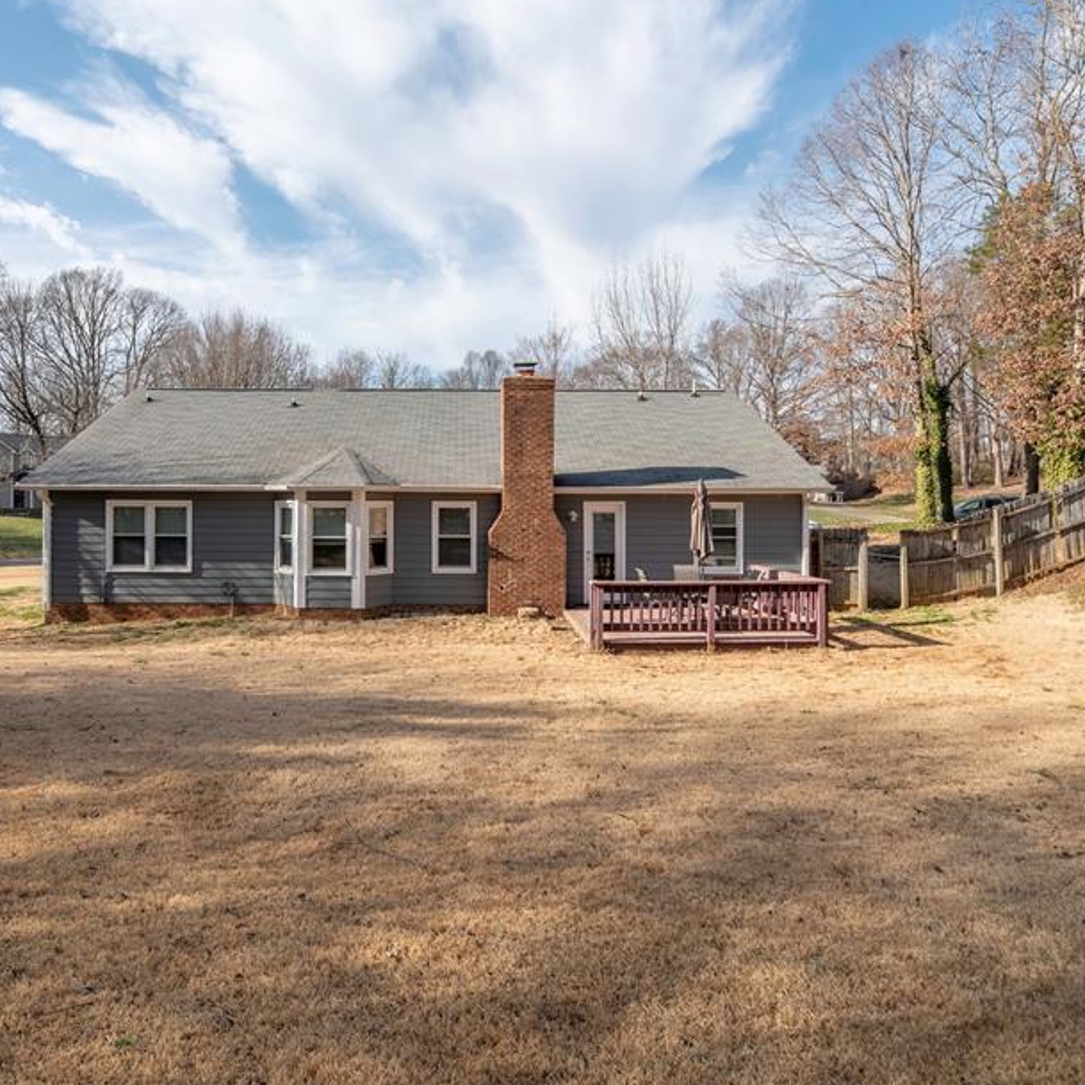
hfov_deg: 74.3
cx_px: 458
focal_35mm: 20
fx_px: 709
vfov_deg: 74.7
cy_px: 500
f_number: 6.3
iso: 320
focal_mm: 14
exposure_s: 1/4000
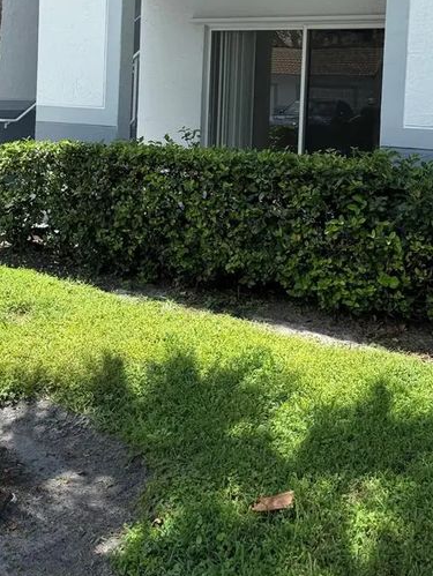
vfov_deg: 43.5
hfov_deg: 35.2
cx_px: 202
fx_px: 683
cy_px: 110
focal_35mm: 41
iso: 80
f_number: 1.78
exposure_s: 1/1366
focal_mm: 6.76
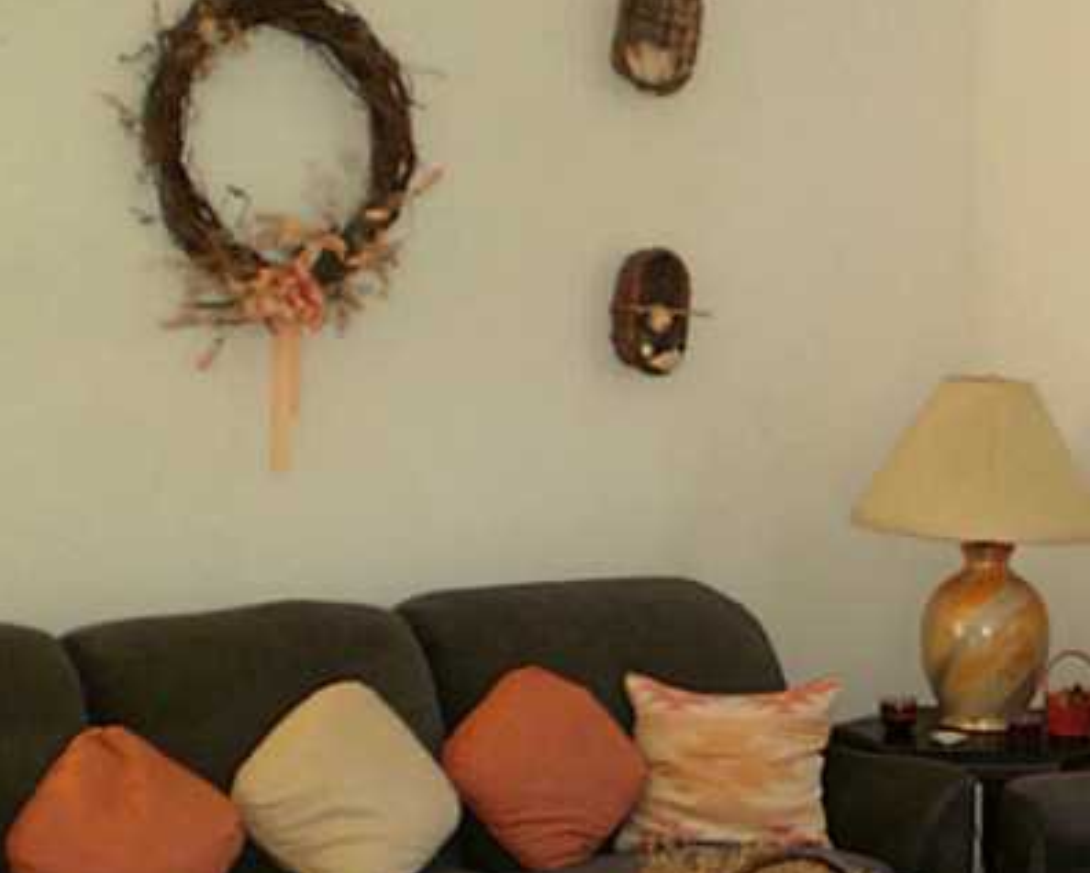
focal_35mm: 71
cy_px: 504
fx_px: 2291
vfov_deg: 21.5
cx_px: 1093
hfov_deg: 25.4
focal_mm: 6.3
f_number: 3.1
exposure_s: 1/30
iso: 160
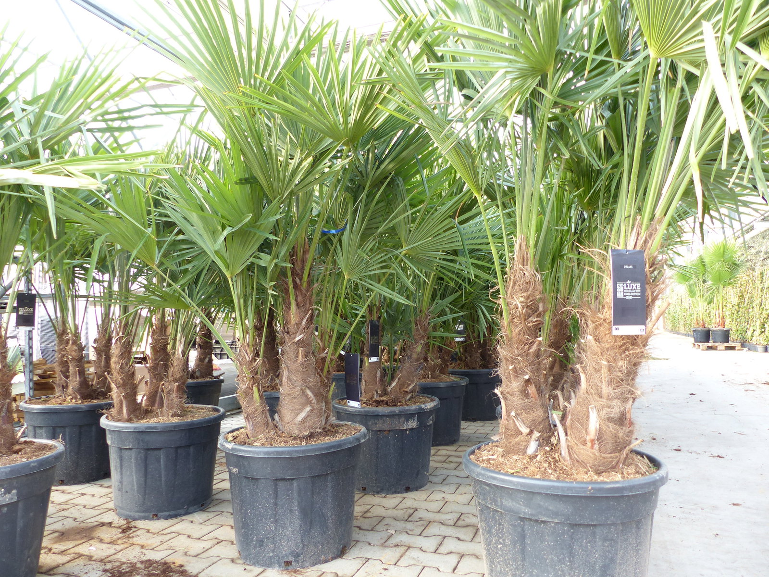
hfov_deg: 69.4
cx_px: 384
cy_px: 288
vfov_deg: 54.9
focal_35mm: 25
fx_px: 555
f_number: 2.8
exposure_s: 1/60
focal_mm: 4.5
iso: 100
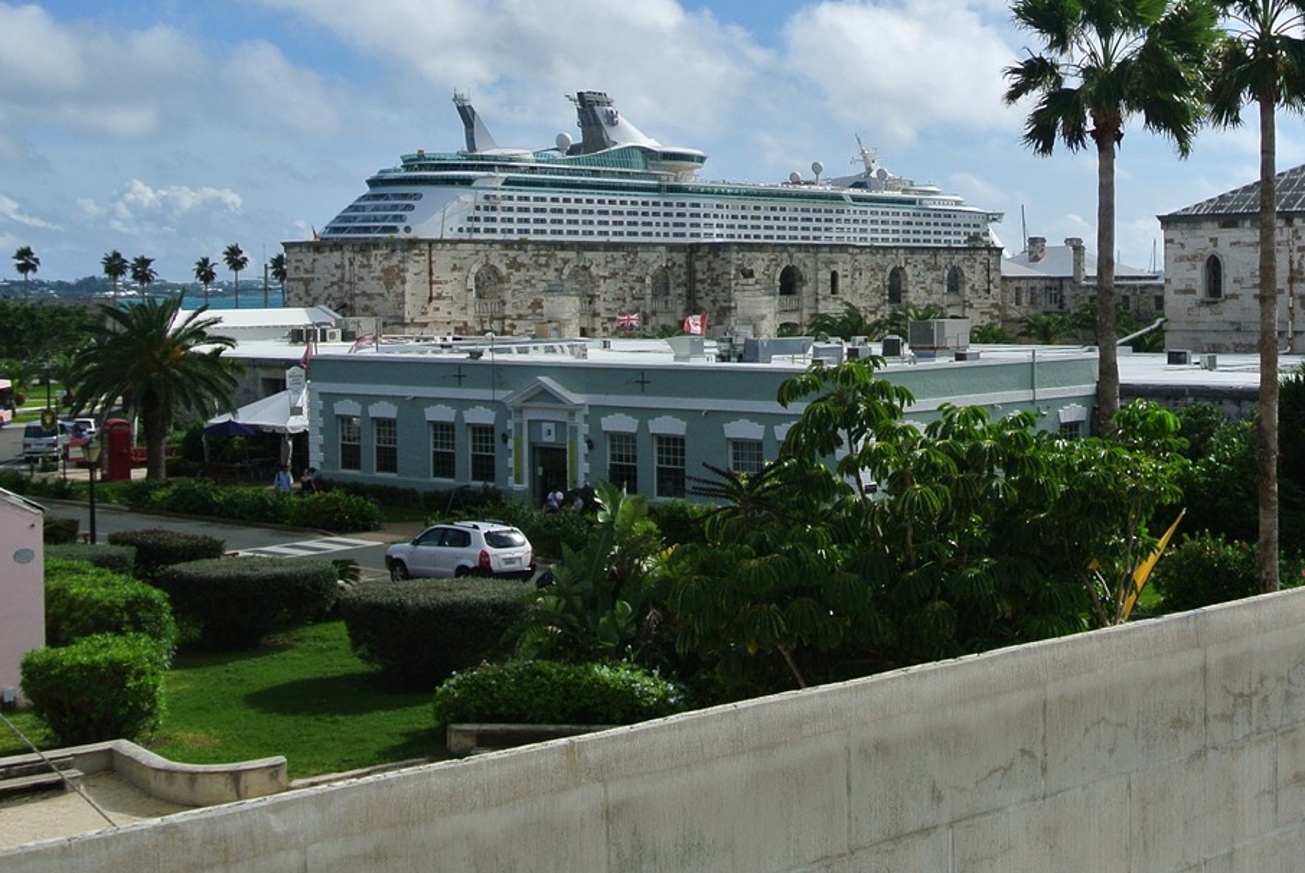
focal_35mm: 52
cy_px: 322
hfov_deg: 37.6
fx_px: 1886
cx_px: 901
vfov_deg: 26.0
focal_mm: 10
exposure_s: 1/1250
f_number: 5
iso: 100
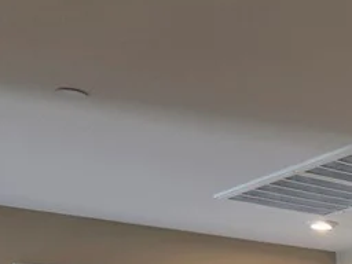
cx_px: 654
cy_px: 446
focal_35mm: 92
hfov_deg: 17.1
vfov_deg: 14.5
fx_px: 936
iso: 80
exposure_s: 1/120
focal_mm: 6.3
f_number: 1.7
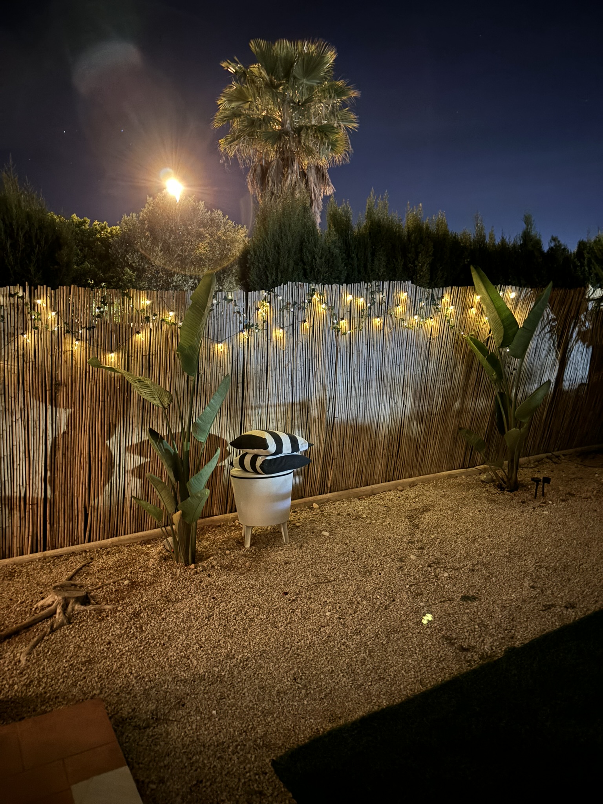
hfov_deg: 53.1
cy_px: 402
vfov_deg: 67.3
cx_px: 302
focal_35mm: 26
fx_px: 604
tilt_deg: -8.0
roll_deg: +0.7
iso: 2000
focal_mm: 5.96
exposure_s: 1/2
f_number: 1.6
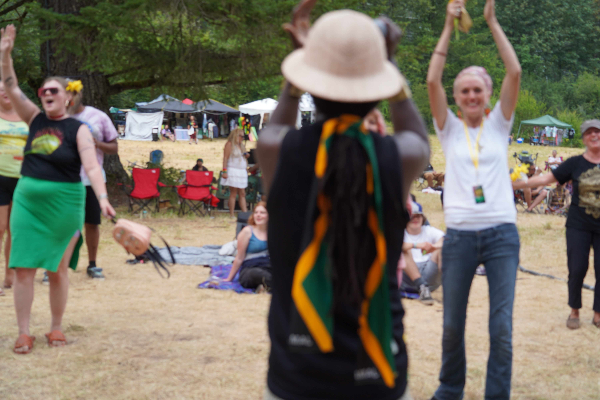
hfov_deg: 41.9
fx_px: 783
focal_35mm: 47
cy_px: 200
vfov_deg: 28.6
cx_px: 300
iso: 160
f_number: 4
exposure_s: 1/160
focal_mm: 47
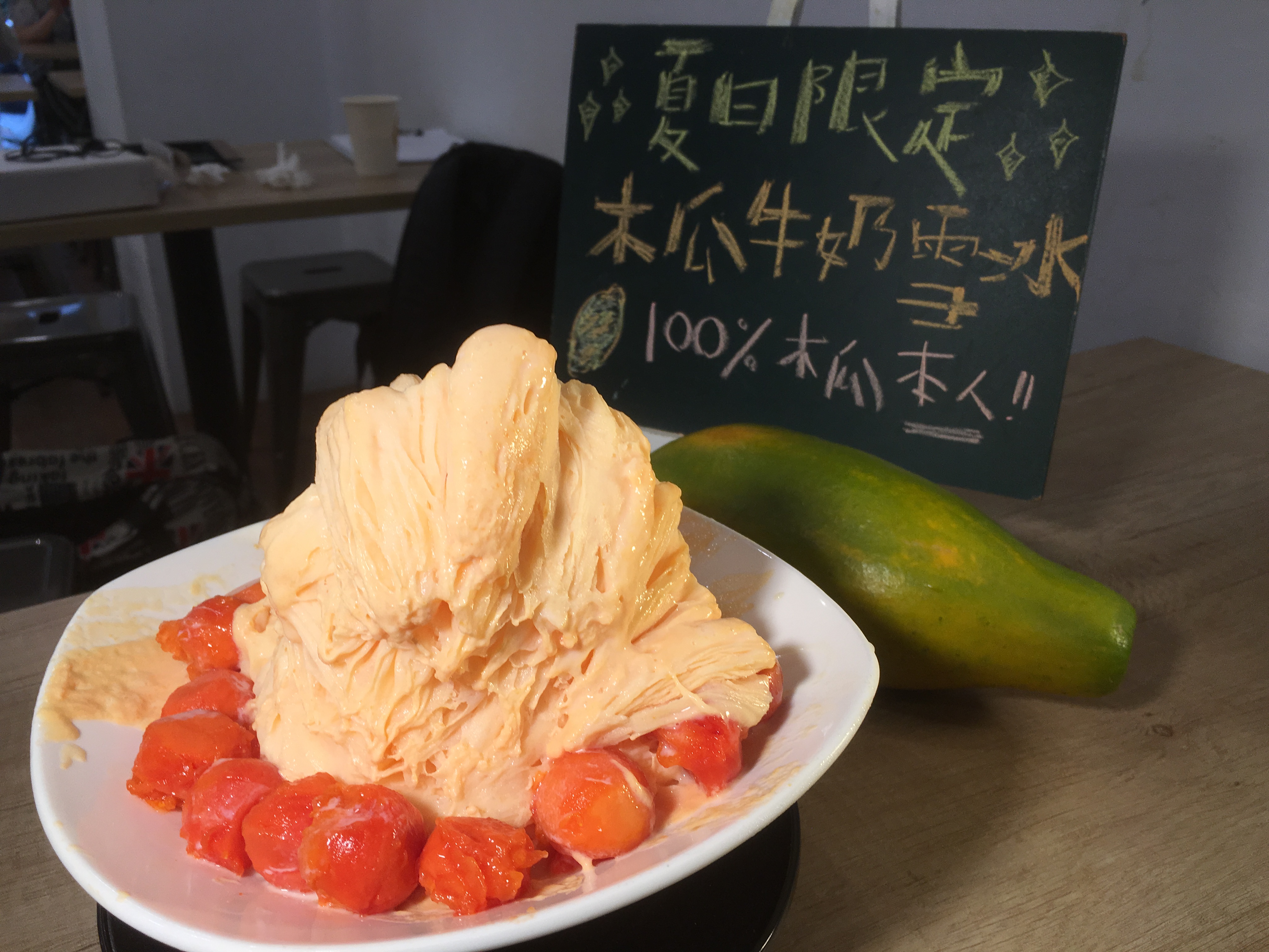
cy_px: 476
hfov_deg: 61.7
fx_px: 1063
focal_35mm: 29
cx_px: 634
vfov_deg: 48.2
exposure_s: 1/60
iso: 25
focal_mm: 4.15
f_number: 2.2
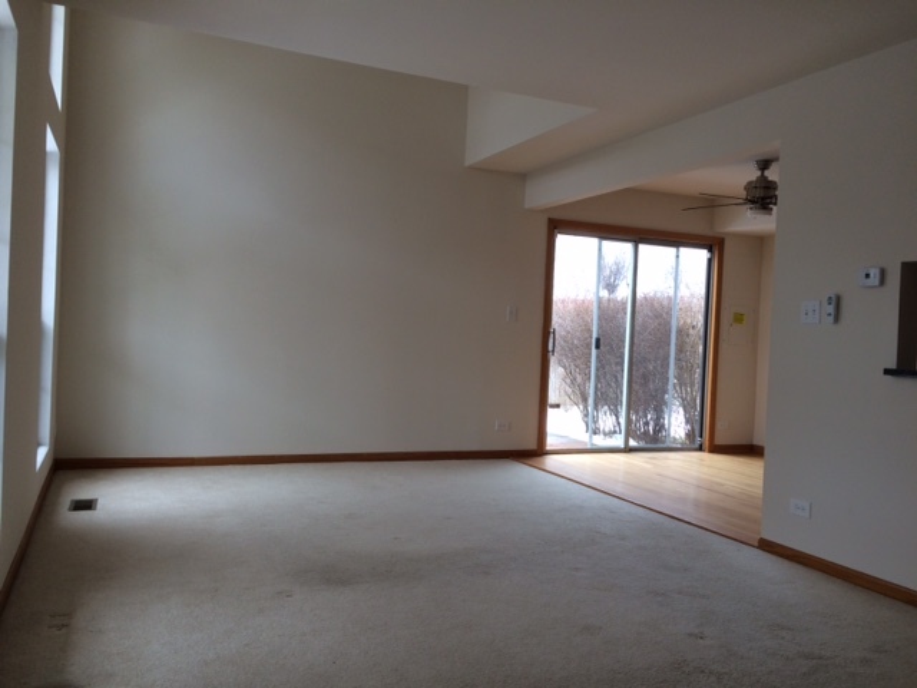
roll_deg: -1.6
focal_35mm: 29
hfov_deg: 61.7
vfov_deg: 48.2
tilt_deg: -1.2
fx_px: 768
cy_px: 344
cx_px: 458
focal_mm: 4.15
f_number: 2.2
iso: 50
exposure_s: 1/120
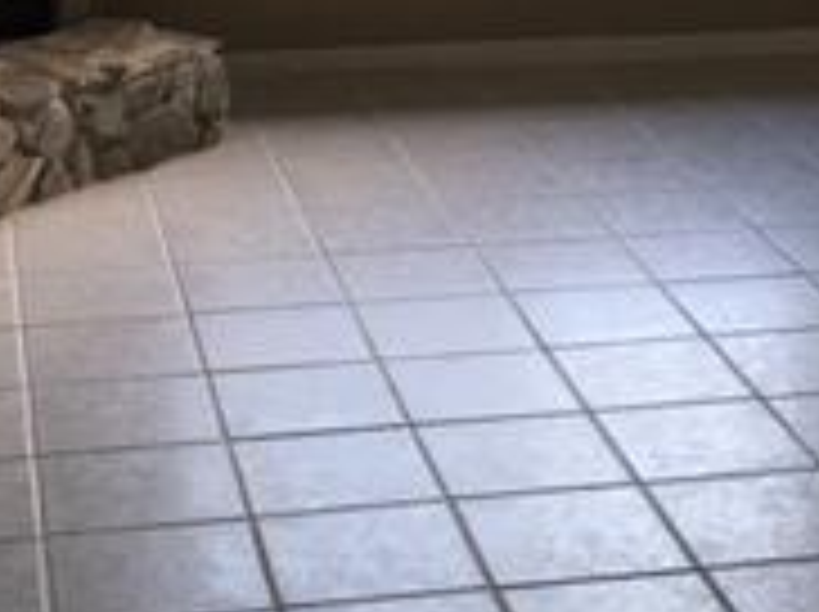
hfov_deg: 19.3
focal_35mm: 102
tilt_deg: -4.4
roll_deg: -0.2
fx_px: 2410
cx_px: 482
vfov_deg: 13.7
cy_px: -274
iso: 32
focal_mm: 4.15
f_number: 2.2
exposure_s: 1/30
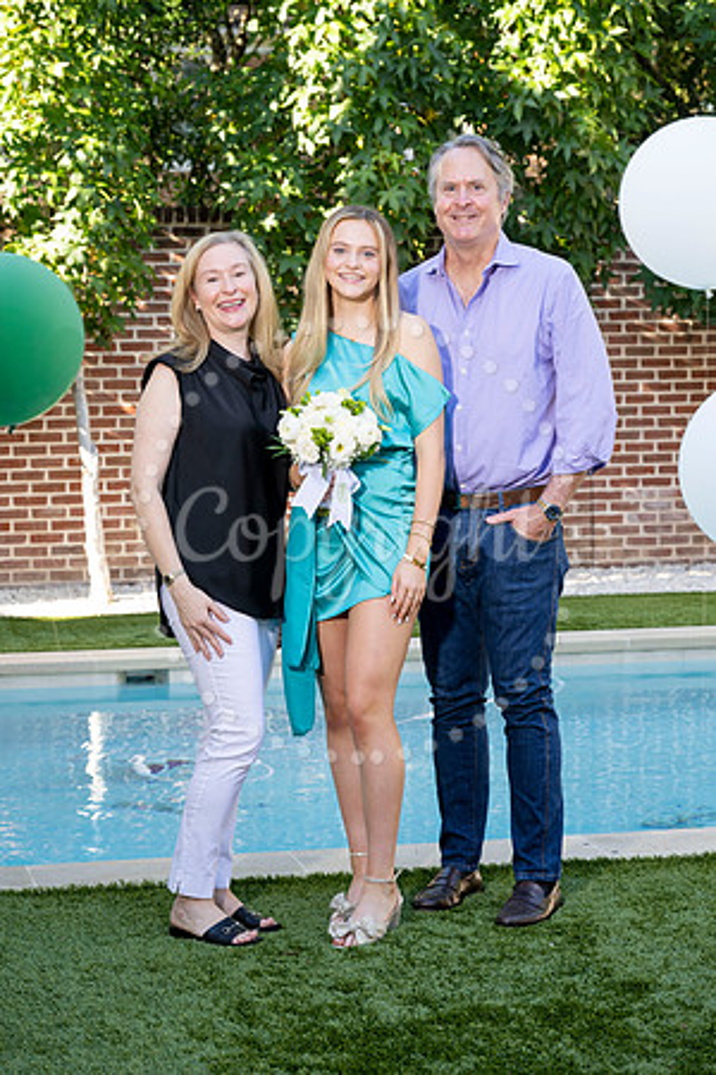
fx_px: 2327
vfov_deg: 26.0
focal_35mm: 78
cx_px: 358
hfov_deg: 17.5
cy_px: 538
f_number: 5.6
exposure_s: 1/200
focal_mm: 78
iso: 400
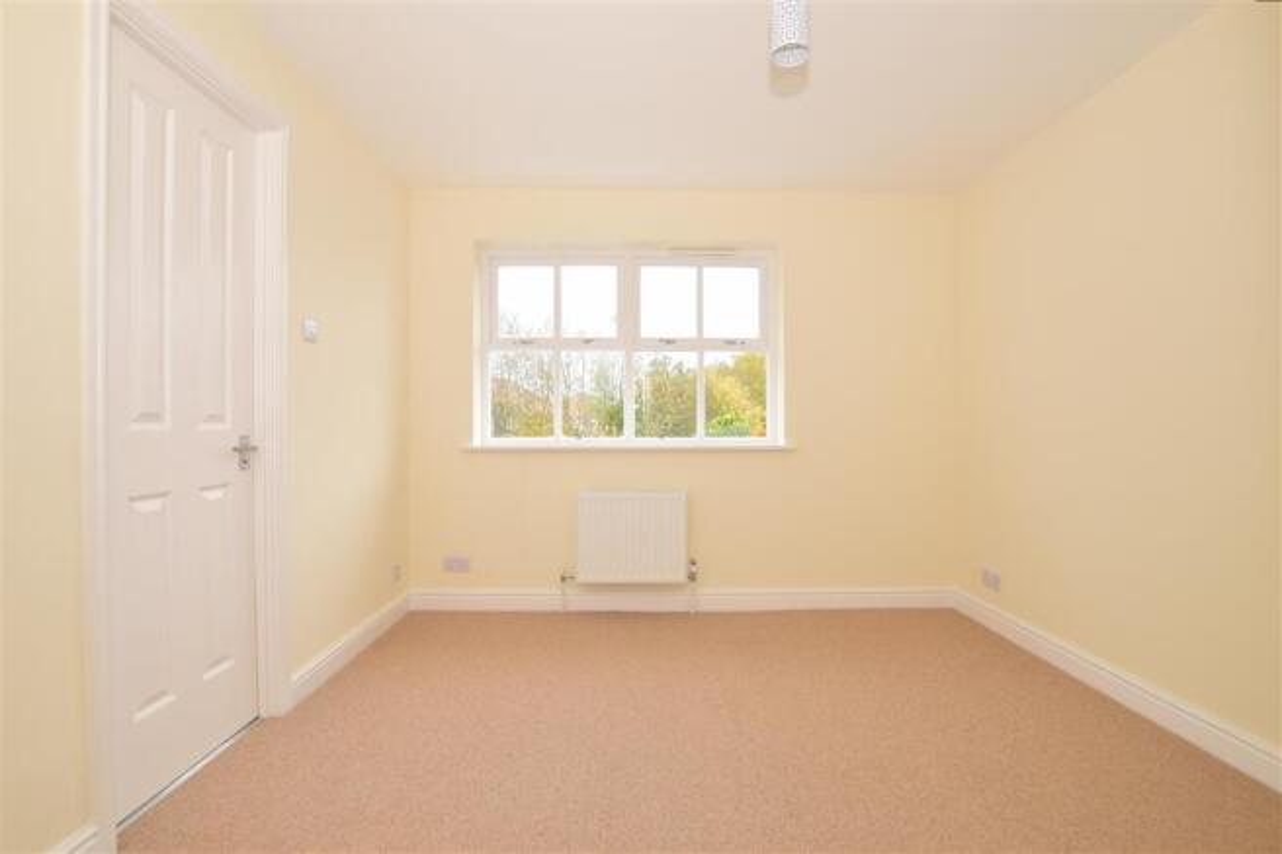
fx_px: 534
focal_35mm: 15
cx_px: 641
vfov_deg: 77.3
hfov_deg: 100.4
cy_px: 427
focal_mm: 10
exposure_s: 1/20
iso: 400
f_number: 8
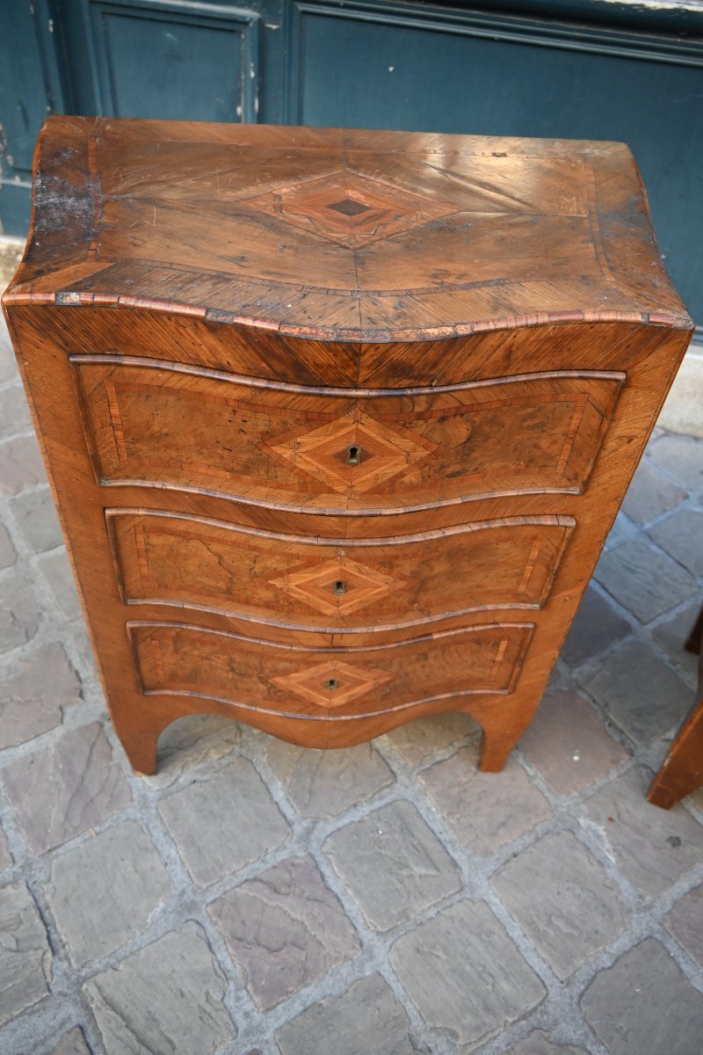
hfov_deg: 44.6
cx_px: 352
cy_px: 528
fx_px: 857
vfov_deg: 63.2
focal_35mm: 29
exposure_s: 1/200
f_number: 3.5
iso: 400
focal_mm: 19.5
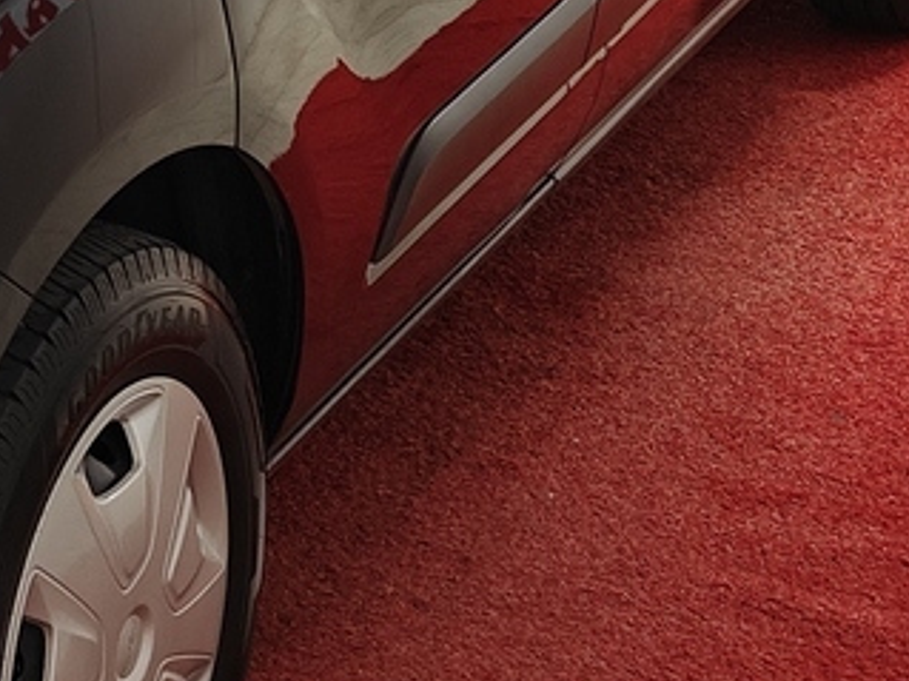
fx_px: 3202
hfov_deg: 15.0
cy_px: -154
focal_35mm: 122
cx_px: -430
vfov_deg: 11.9
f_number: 1.8
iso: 64
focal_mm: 5.59
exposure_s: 1/50
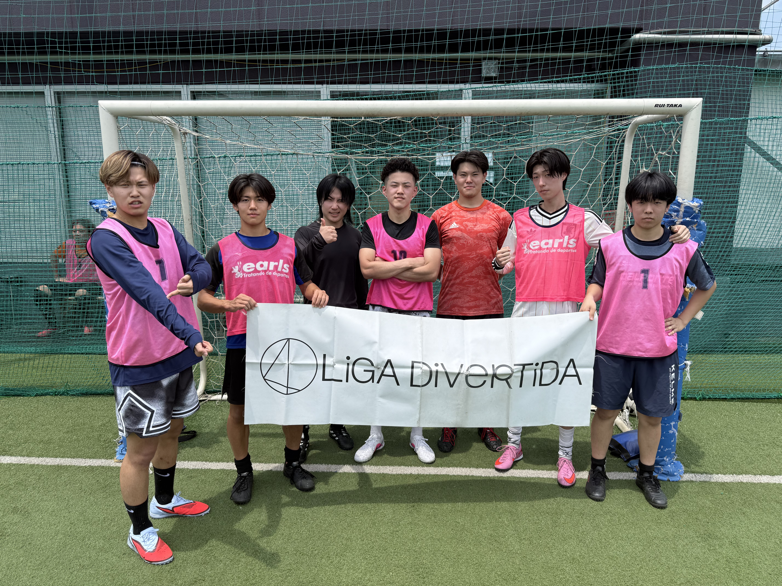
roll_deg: -0.1
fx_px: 542
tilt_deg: -11.4
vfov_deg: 56.8
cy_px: 293
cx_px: 391
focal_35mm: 24
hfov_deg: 71.6
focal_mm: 6.76
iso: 80
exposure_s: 1/3279
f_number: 1.78
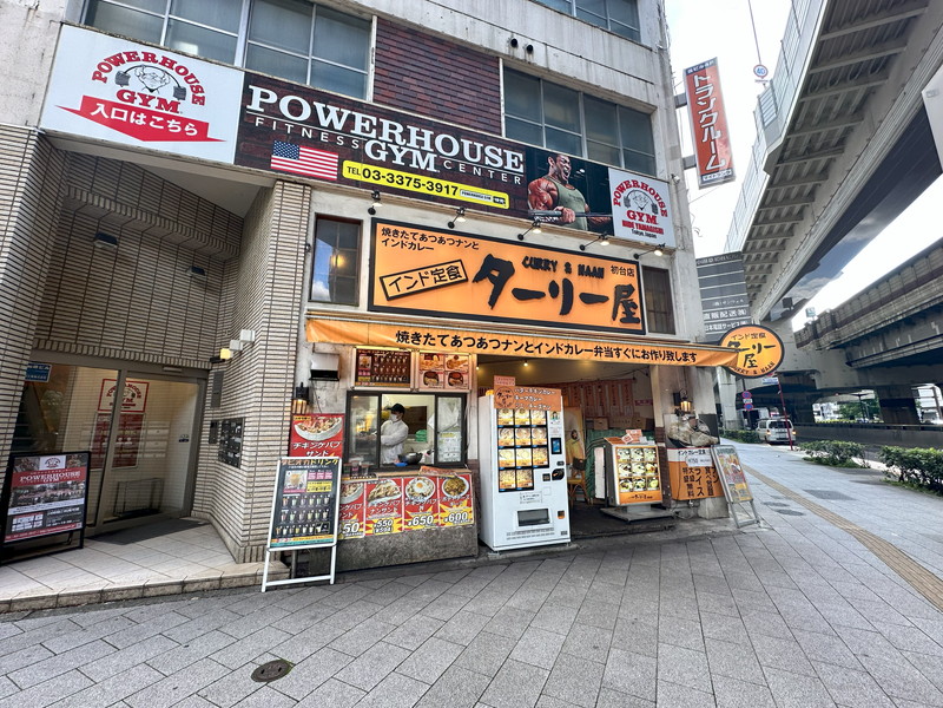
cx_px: 472
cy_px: 354
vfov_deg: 85.7
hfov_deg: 102.1
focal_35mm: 14
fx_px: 381
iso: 40
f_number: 2.2
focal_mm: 2.22
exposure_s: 1/100
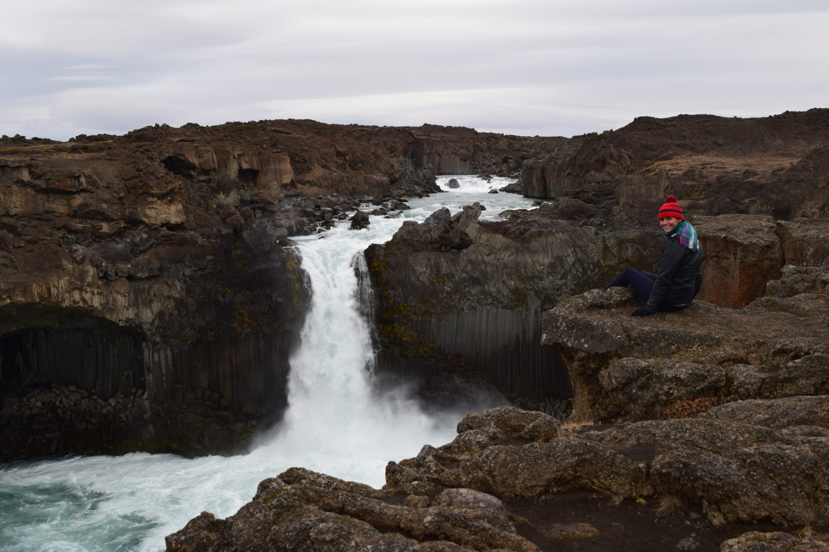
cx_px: 414
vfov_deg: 33.0
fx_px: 932
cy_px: 276
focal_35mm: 40
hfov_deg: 47.9
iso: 400
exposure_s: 1/50
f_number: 8
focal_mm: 27
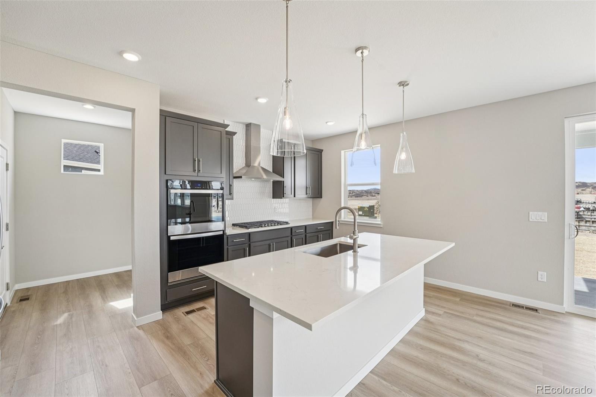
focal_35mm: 15
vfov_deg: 78.8
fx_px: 242
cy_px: 198
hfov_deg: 101.9
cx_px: 298
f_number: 8
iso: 200
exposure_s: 1/30
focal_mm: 14.6
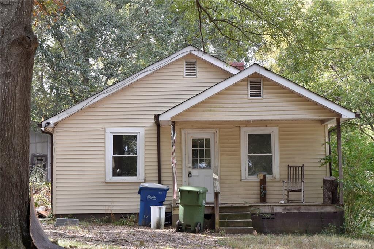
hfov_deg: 29.2
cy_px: 124
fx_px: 717
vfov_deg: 19.7
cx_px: 187
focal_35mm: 69
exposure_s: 1/200
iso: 250
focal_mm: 46
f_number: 4.5
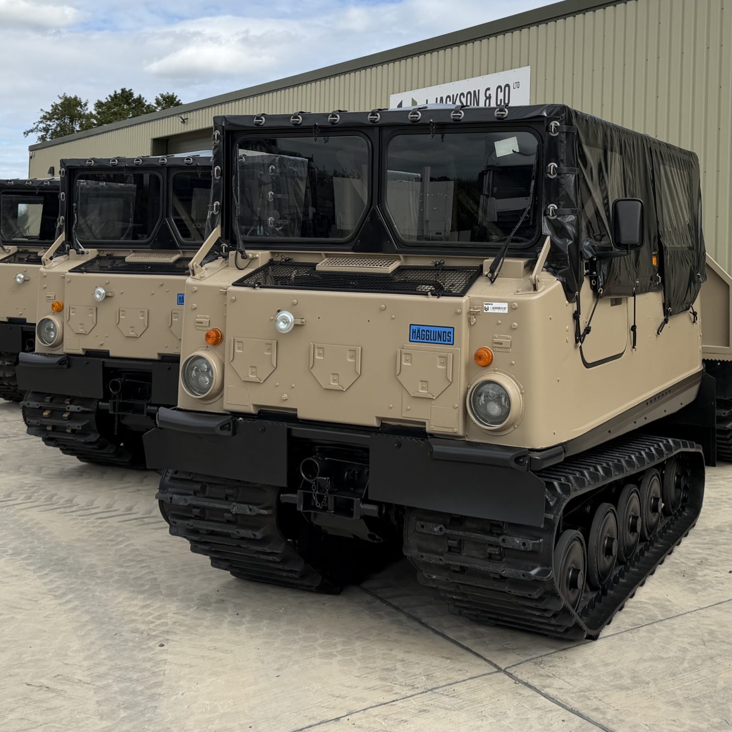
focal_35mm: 41
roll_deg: -1.4
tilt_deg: +2.2
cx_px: 493
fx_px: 981
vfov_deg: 40.2
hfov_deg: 40.4
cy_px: 220
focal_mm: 6.76
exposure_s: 1/4673
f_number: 1.78
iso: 80
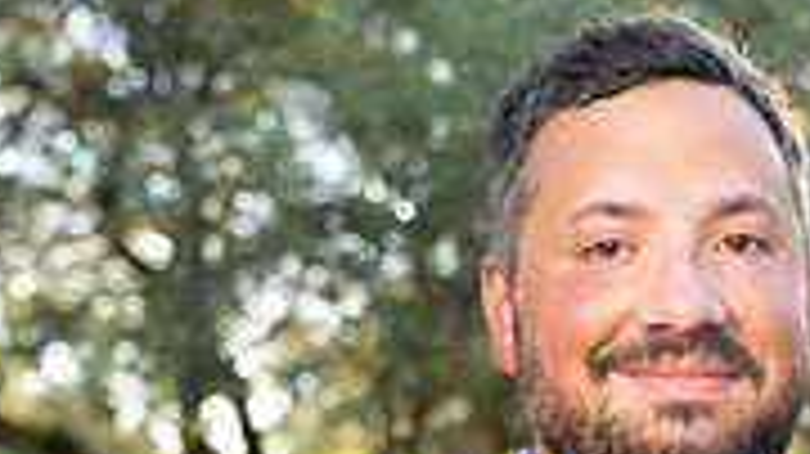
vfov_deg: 14.6
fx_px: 1739
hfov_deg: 25.0
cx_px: 801
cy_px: 456
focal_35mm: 81
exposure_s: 1/125
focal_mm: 24
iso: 200
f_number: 2.8
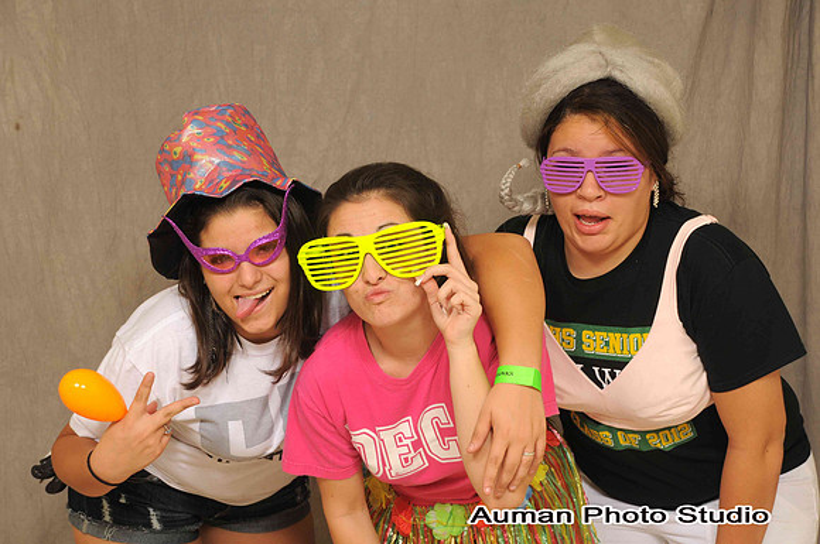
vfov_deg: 18.9
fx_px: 1638
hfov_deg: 28.1
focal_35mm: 72
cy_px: 272
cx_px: 410
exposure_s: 1/125
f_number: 6.3
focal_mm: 48
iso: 200
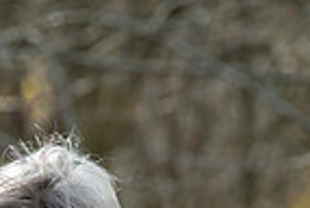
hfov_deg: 3.8
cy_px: 395
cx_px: 26
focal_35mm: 546
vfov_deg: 2.5
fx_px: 4711
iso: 400
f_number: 5
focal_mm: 135
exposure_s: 1/800
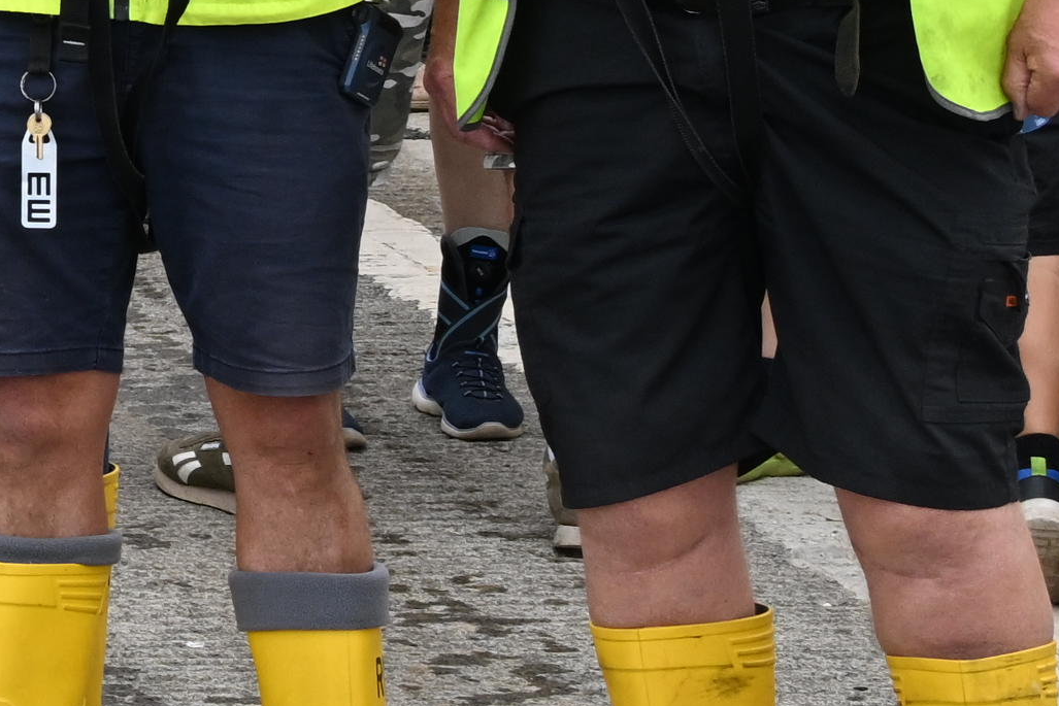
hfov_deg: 9.0
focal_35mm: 205
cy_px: -105
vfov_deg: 6.7
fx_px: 6031
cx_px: -1480
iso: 500
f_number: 9
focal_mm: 34
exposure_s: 1/320
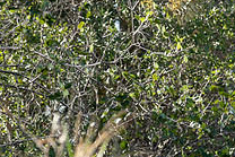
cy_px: 121
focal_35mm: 530
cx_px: 261
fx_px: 3462
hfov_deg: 3.9
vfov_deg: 2.6
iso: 160
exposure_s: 1/250
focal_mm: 190
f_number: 5.6
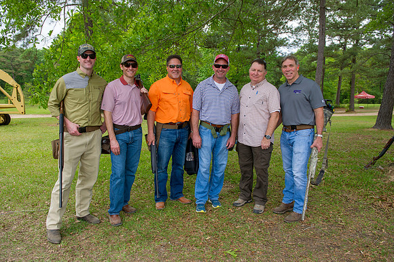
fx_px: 295
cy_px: 131
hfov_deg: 67.4
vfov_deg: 47.9
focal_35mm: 27
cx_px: 197
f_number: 5
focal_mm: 27
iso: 200
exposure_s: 1/320
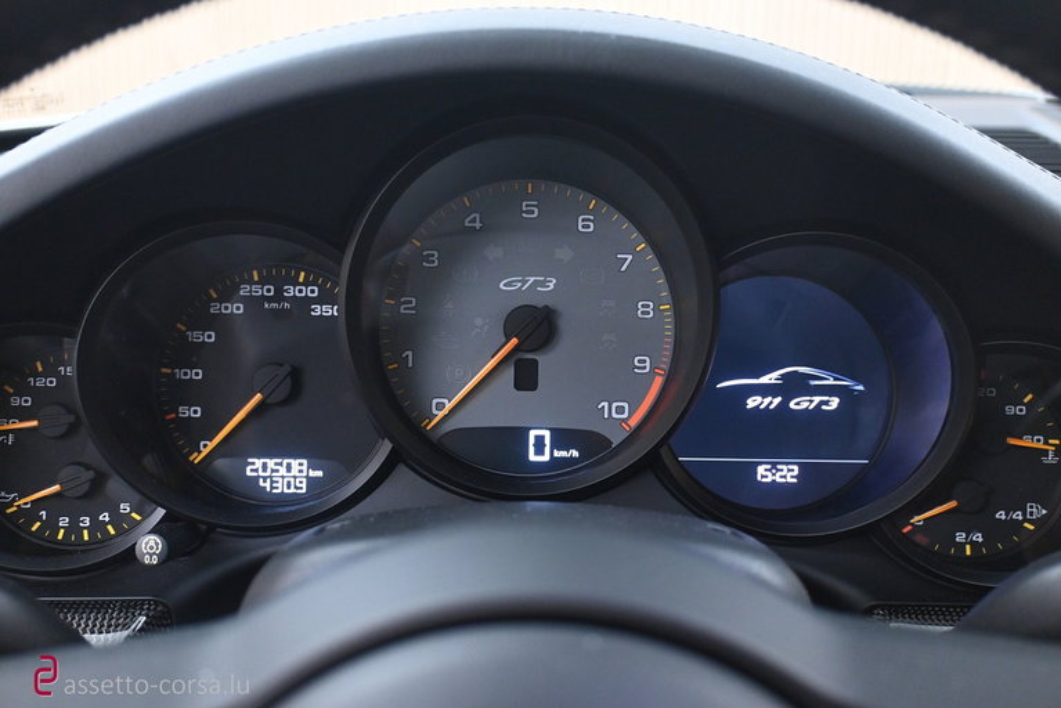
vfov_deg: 36.2
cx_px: 530
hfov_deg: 52.2
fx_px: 1083
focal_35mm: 37
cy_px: 354
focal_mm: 24.5
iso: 2000
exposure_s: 1/20
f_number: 4.2
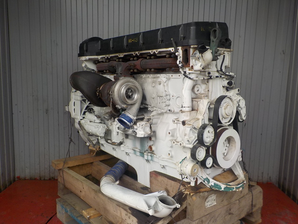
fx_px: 258
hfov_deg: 60.0
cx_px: 149
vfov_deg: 46.8
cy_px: 112
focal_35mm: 30
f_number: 3.3
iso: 125
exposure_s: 1/320
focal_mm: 4.1
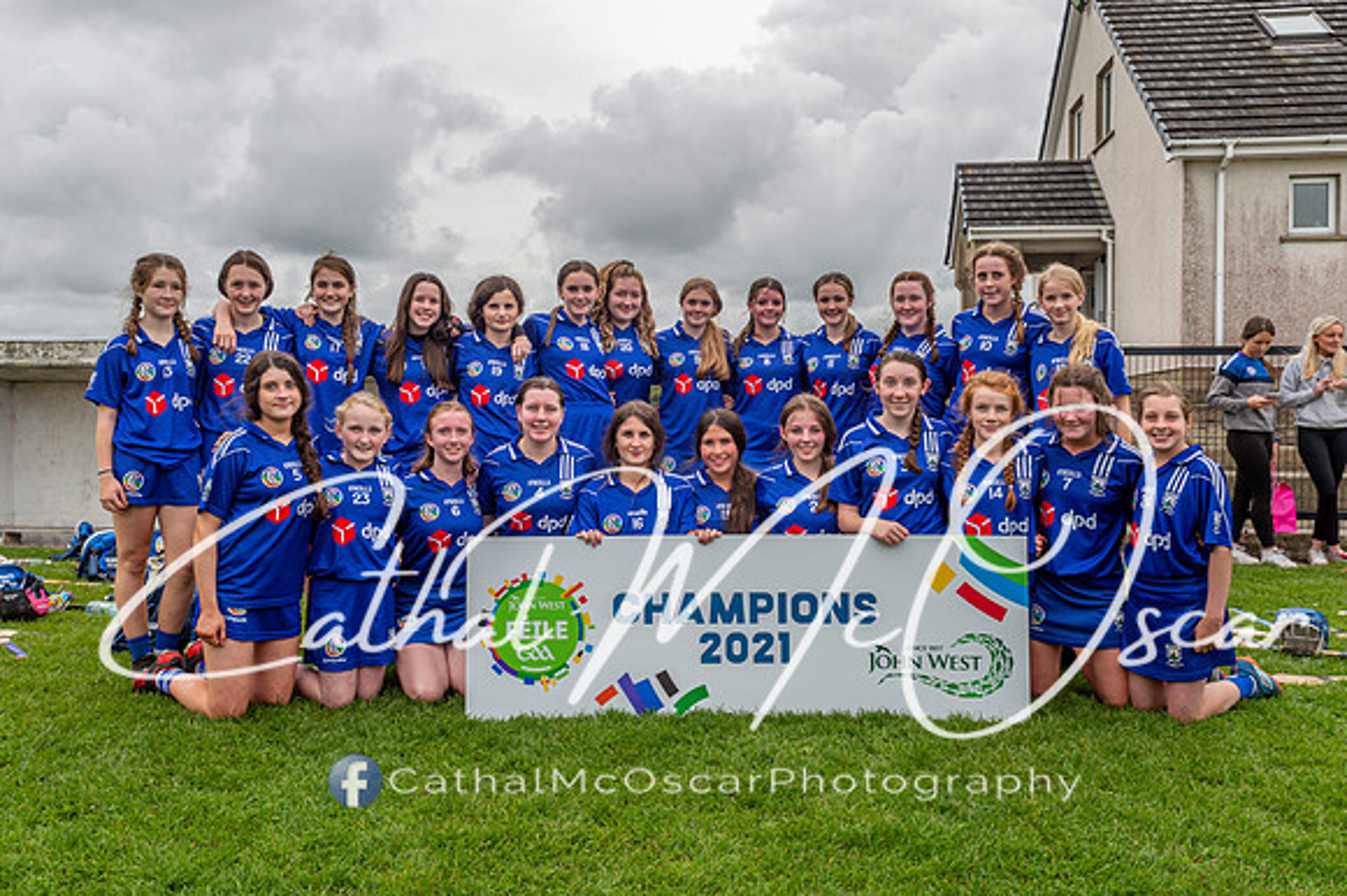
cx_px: 646
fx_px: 1110
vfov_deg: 44.0
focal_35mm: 30
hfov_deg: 62.5
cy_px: 434
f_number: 6.3
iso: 100
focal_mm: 24
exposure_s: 1/100
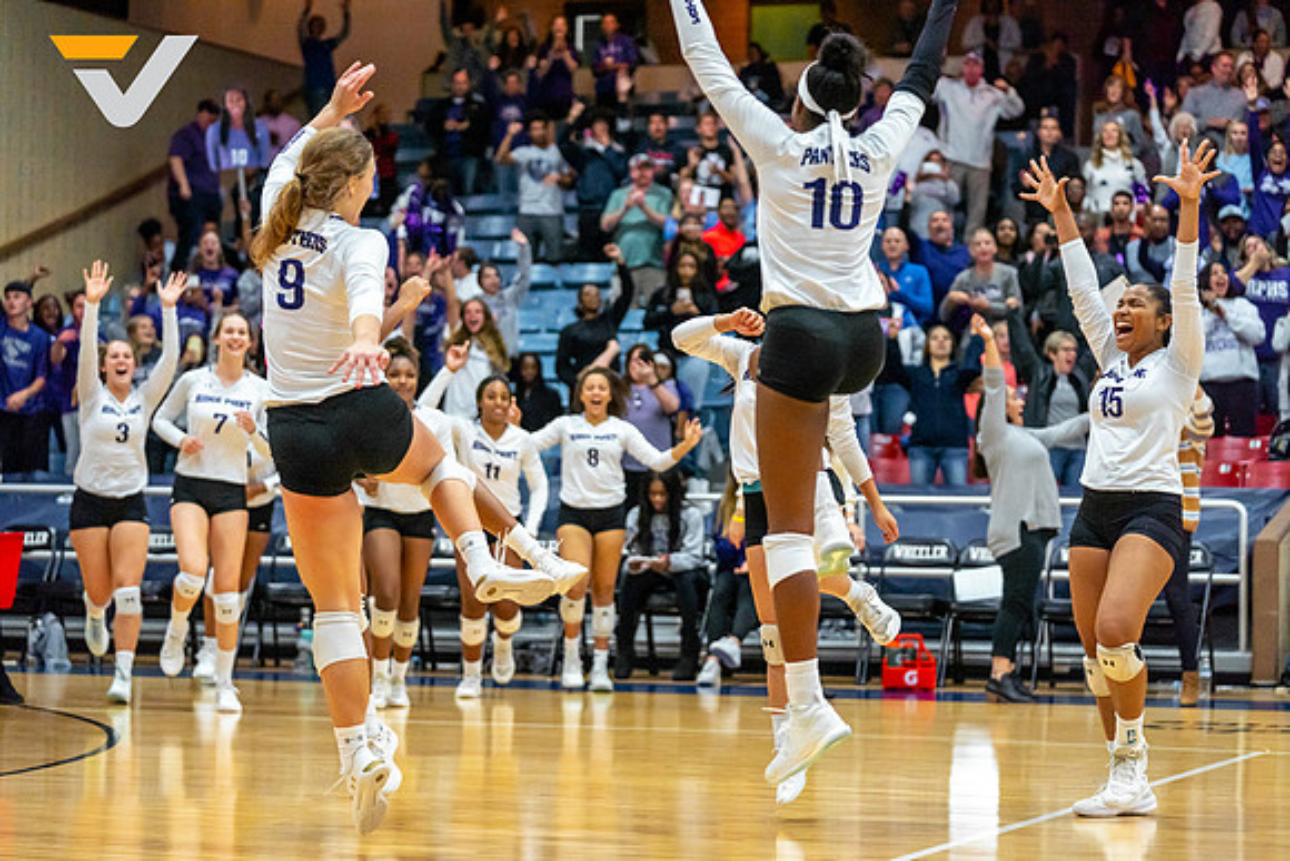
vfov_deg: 14.0
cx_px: 645
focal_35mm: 98
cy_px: 430
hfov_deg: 20.8
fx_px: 3512
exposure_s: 1/1250
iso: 2000
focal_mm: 98
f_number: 2.8
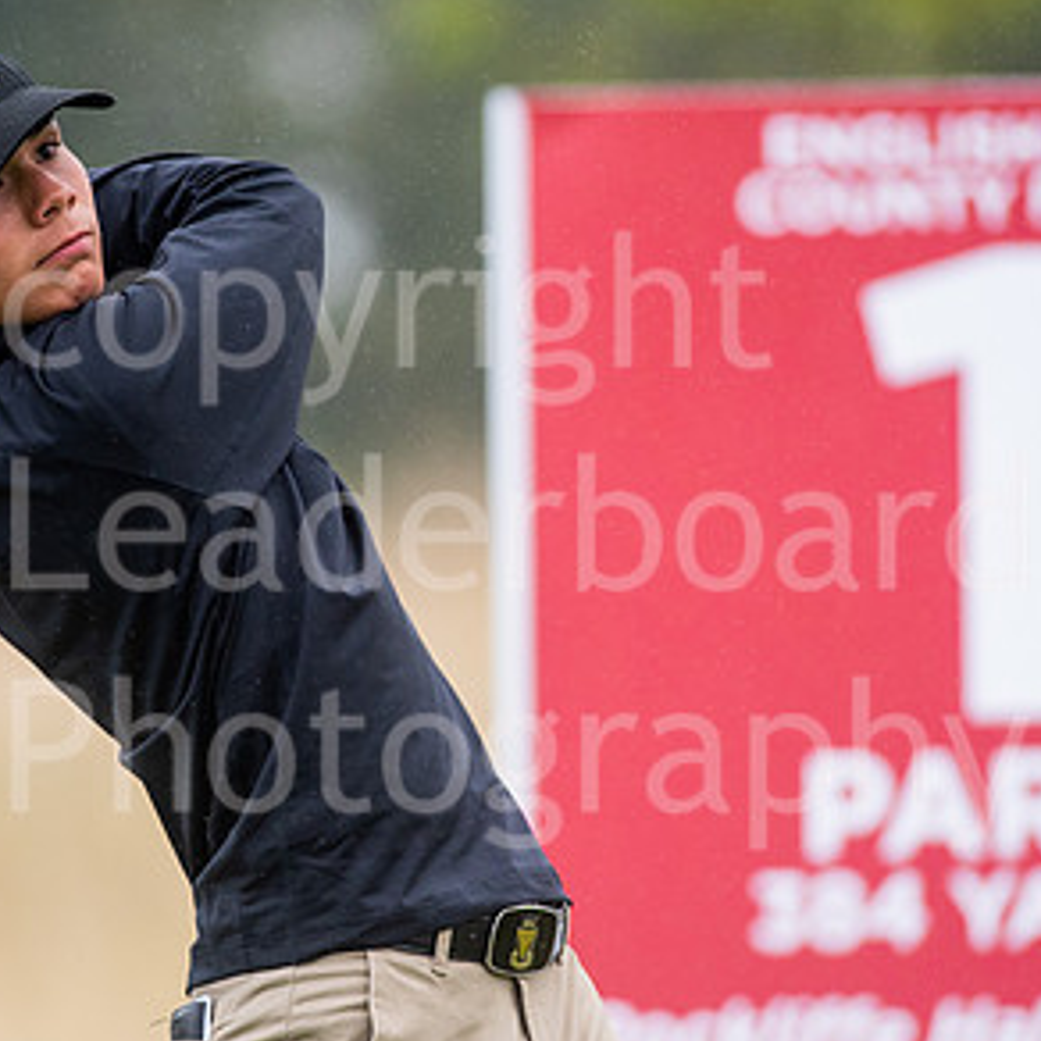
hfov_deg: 3.0
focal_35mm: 578
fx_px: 19666
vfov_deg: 3.0
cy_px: 543
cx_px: 379
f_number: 4
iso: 1000
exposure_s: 1/1600
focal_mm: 300
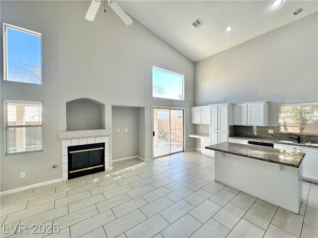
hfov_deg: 102.1
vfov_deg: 85.7
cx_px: 159
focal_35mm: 14
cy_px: 119
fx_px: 129
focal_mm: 2.22
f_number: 2.2
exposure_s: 1/143
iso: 40
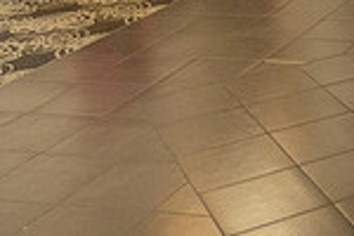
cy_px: -136
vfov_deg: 13.7
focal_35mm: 93
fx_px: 914
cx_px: 571
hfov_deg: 18.6
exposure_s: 1/125
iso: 800
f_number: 4.5
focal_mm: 24
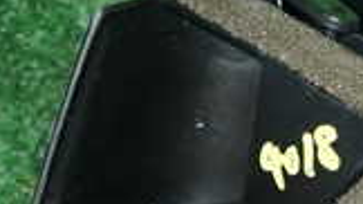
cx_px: 401
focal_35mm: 101
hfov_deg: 20.2
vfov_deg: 11.8
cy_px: 213
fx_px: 972
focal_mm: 4.5
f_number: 5.6
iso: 400
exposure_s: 1/30
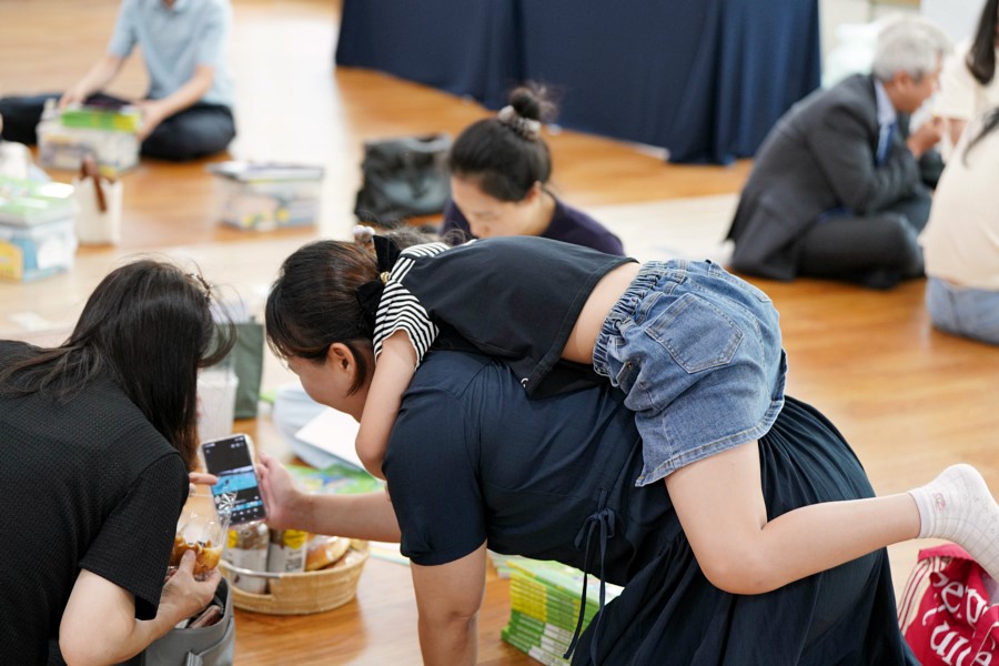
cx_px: 500
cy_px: 333
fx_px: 1942
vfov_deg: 19.5
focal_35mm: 70
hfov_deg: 28.8
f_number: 3.2
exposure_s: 1/160
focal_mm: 70
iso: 1600
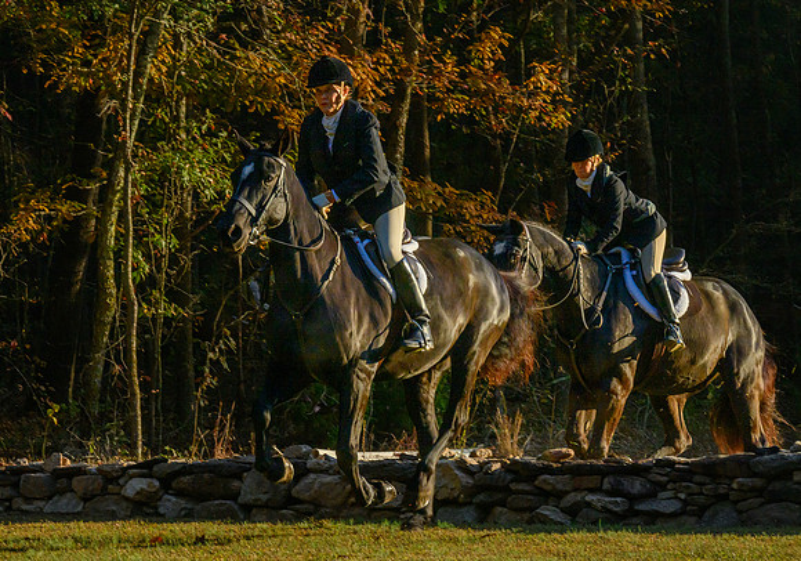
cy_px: 281
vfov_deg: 8.6
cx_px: 380
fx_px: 3744
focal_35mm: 166
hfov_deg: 12.2
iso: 1250
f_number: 22
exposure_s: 1/400
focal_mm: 160
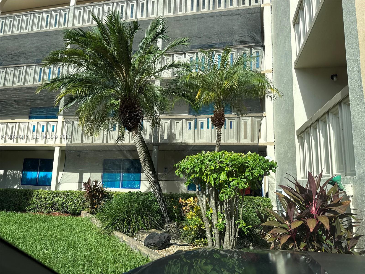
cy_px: 137
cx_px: 182
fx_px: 253
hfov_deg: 71.6
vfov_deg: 56.8
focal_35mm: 24
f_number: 1.78
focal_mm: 6.76
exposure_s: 1/2611
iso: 80
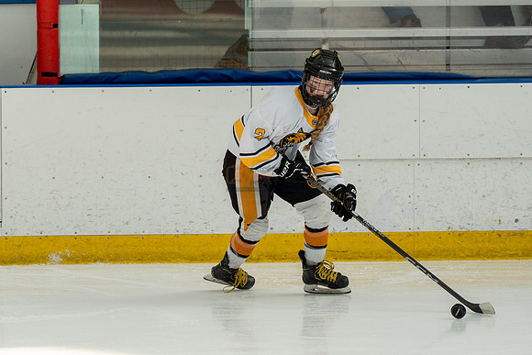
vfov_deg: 4.6
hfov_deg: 6.8
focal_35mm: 301
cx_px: 183
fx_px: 4454
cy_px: 174
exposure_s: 1/1600
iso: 800
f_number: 3.5
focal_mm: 150
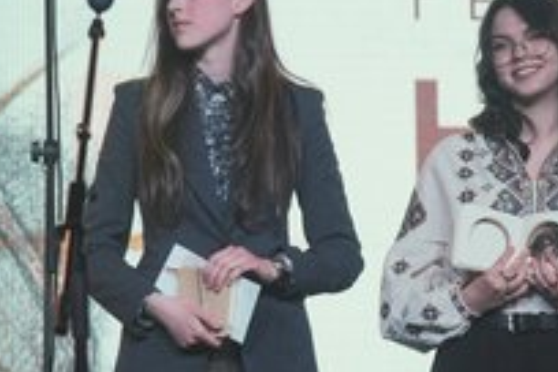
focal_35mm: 206
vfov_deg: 6.7
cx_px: 427
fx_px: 3193
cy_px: 107
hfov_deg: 10.0
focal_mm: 105
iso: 400
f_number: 5
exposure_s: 1/400
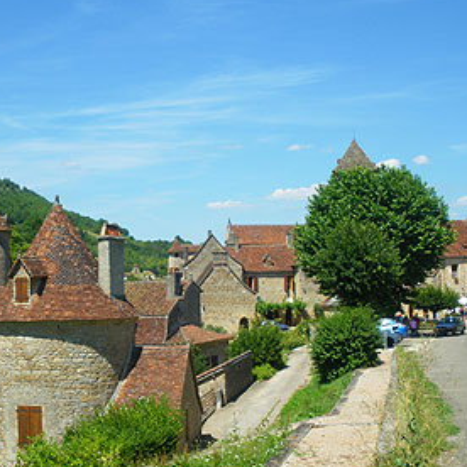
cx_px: 191
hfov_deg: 32.7
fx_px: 794
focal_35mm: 52
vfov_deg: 32.8
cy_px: 249
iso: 64
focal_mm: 6.3
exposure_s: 1/200
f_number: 5.4
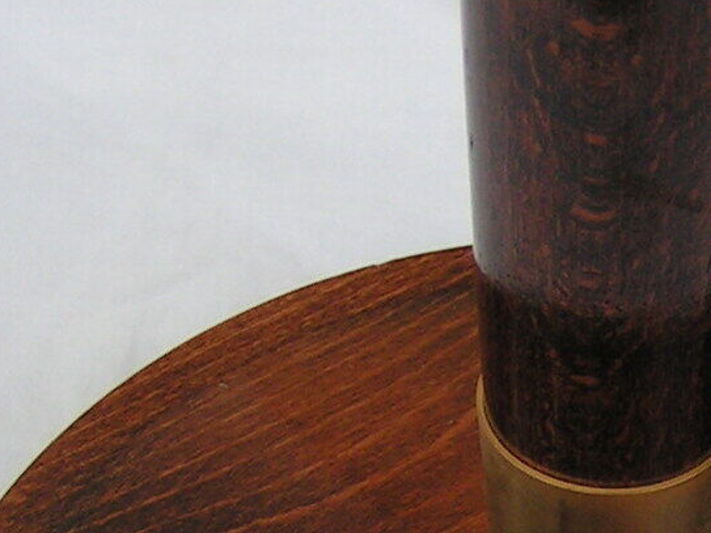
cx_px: 813
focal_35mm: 140
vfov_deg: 10.4
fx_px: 2875
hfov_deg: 13.8
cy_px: 698
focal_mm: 5.8
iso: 50
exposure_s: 1/50
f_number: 3.2
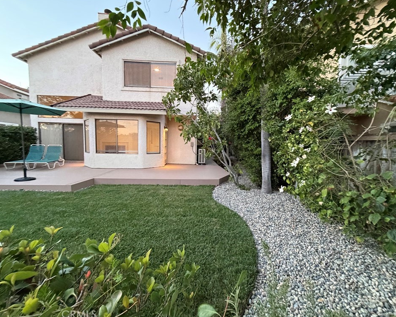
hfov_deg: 96.8
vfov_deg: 84.0
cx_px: 203
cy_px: 157
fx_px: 176
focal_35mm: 15
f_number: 2.2
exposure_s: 1/60
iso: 500
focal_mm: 2.22
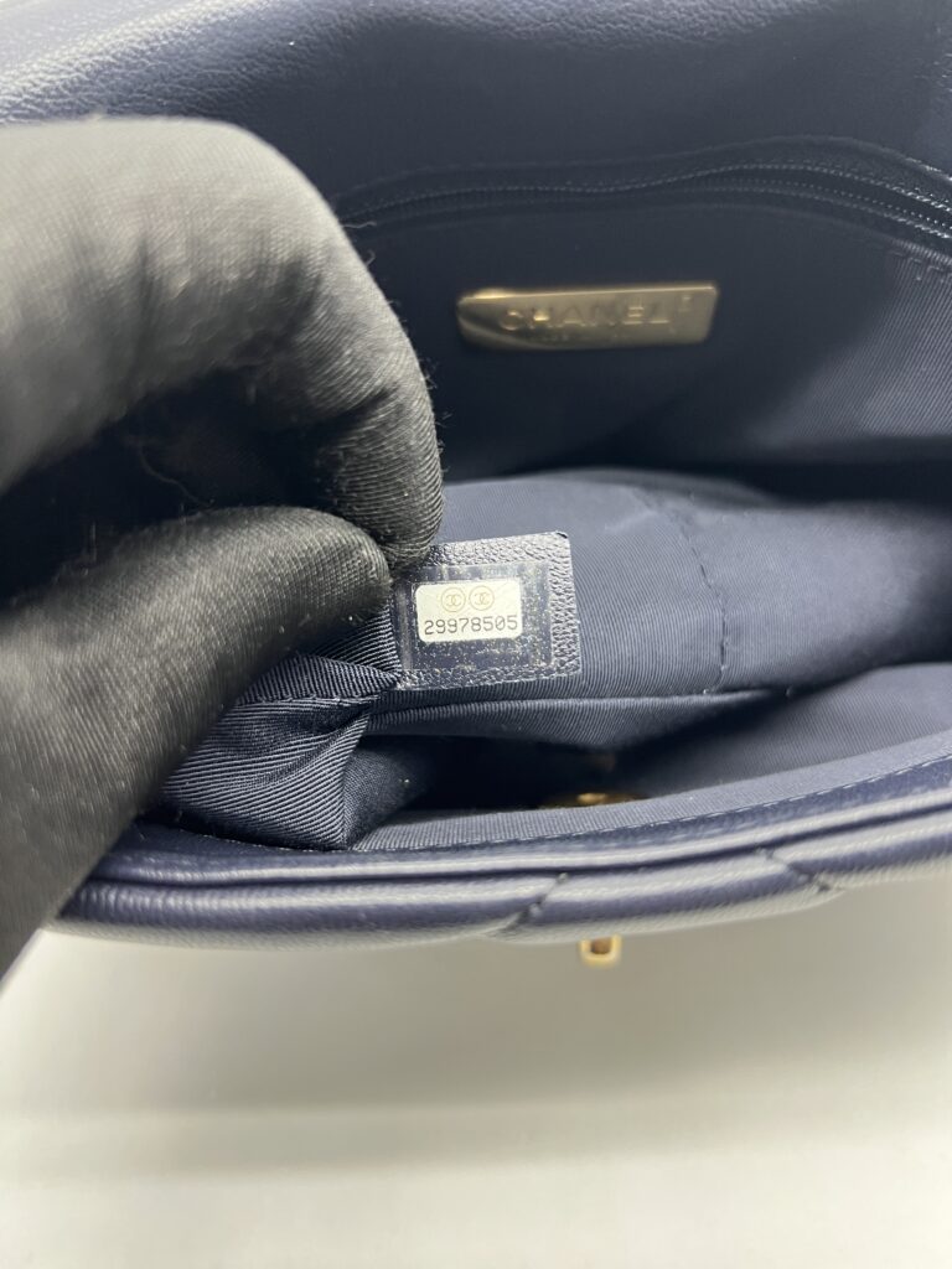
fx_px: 953
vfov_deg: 67.3
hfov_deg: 53.1
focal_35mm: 26
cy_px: 634
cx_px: 476
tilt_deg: -48.0
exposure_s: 1/50
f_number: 1.5
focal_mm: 5.7
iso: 100
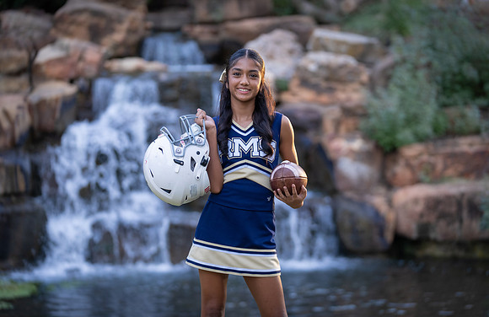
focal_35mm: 135
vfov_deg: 10.0
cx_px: 258
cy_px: 147
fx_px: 1816
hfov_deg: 15.3
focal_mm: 126
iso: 640
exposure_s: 1/320
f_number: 2.8
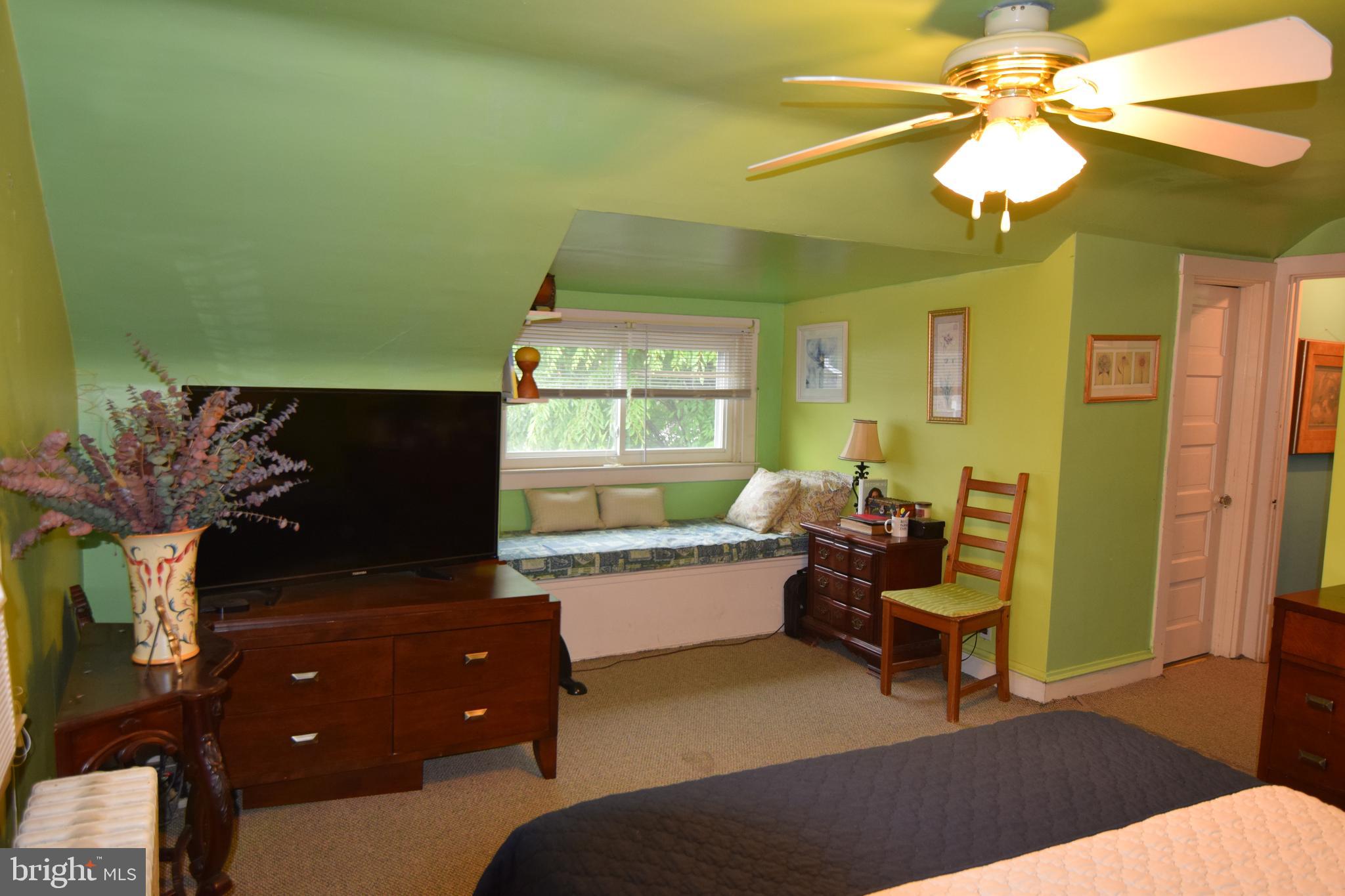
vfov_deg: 56.1
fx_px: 840
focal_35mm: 22
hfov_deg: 77.3
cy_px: 448
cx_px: 672
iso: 800
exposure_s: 1/80
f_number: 4.5
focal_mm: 15
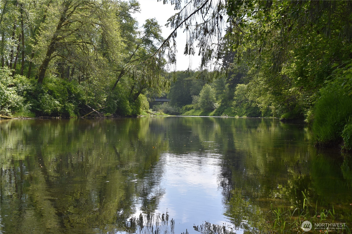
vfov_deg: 26.5
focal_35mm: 51
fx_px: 499
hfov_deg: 38.9
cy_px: 117
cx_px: 176
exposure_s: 1/200
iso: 100
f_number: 8
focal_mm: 34
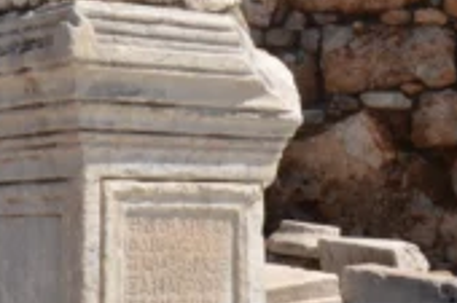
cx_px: 304
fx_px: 1547
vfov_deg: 11.1
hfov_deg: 16.8
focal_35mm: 122
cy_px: -23
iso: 400
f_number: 11
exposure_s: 1/500
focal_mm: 18
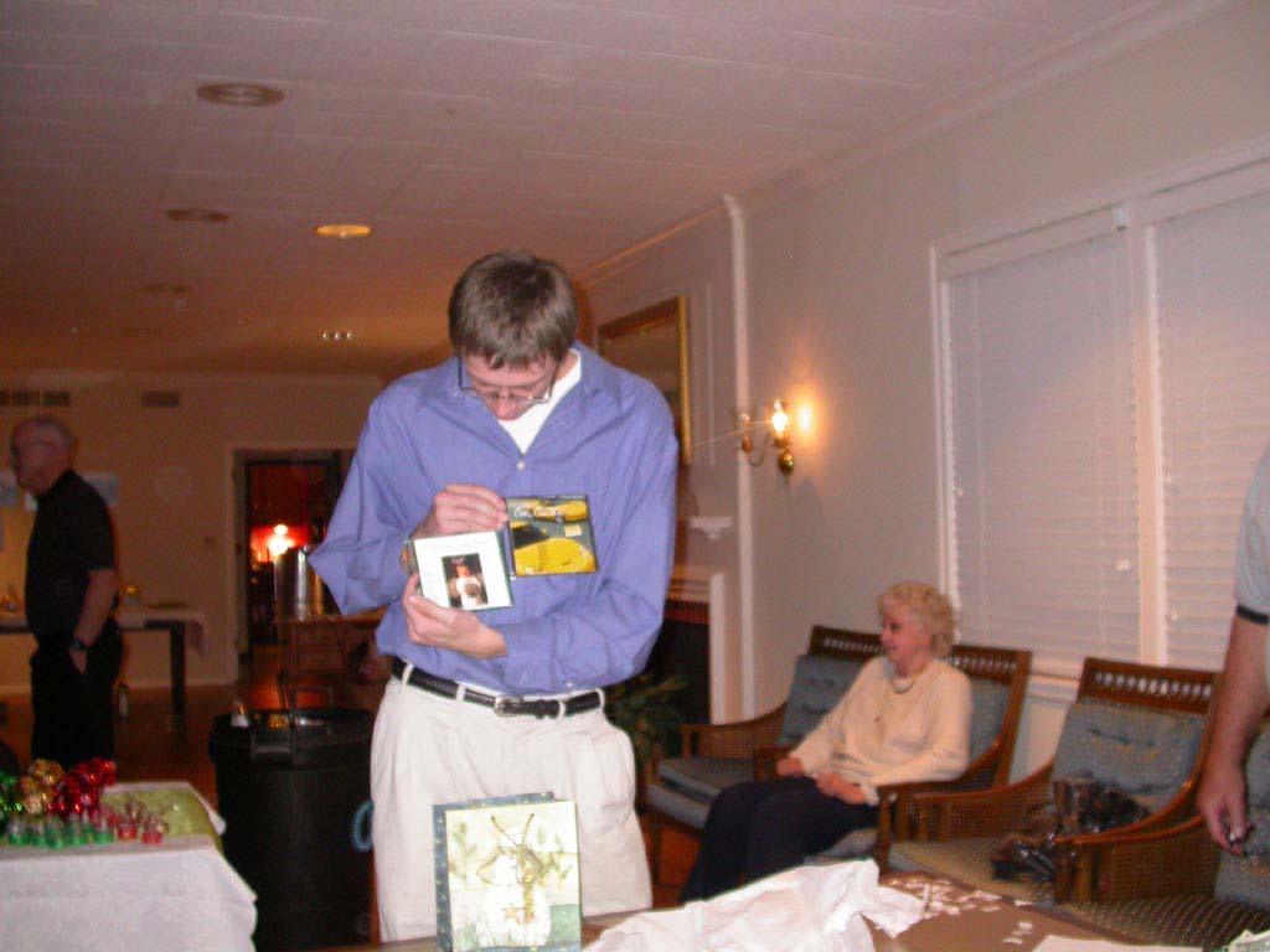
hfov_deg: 49.0
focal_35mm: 38
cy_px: 476
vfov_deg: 37.7
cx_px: 635
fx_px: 1394
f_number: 2.6
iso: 200
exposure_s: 1/60
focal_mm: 7.85
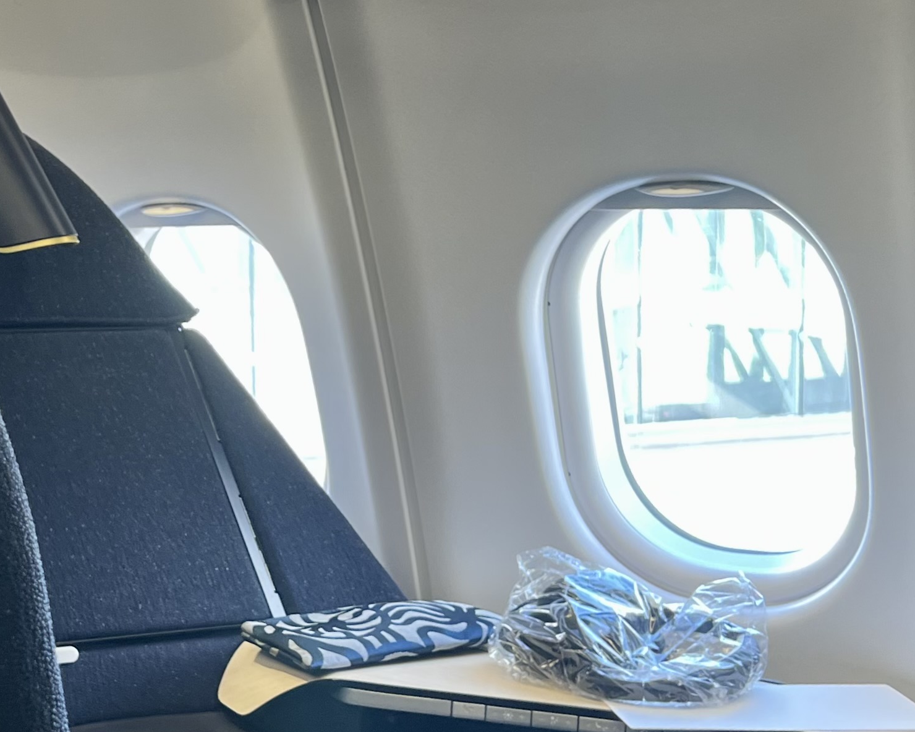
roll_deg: -6.1
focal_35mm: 59
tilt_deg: -5.2
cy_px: 517
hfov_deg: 31.1
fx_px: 1598
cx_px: 181
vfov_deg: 25.6
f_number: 1.5
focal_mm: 5.7
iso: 80
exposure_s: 1/82
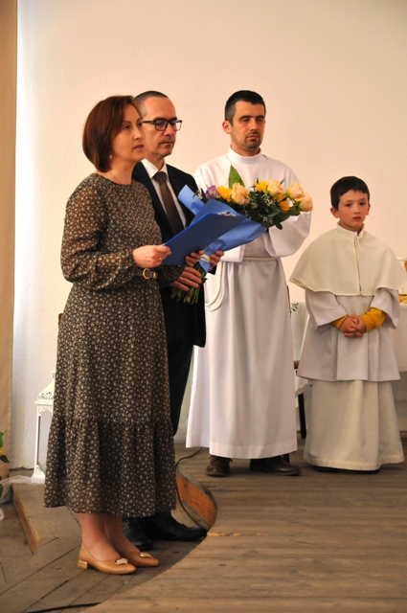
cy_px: 306
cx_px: 204
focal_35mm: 93
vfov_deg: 21.9
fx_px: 1581
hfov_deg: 14.7
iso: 800
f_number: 5.3
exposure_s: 1/10
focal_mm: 62
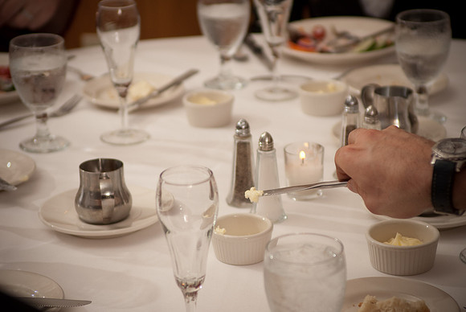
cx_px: 233
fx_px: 1555
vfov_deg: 11.4
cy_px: 156
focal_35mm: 120
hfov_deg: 17.0
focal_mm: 80
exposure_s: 1/100
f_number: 4
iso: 200
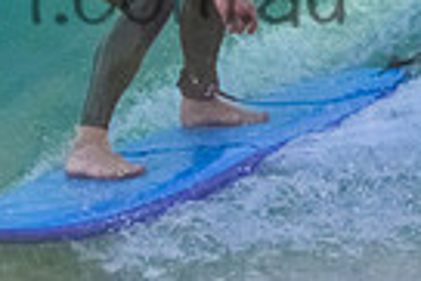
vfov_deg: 0.4
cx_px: 19
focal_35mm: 3409
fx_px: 39908
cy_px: -48
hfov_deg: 0.6
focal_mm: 800
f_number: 11
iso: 8000
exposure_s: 1/1250
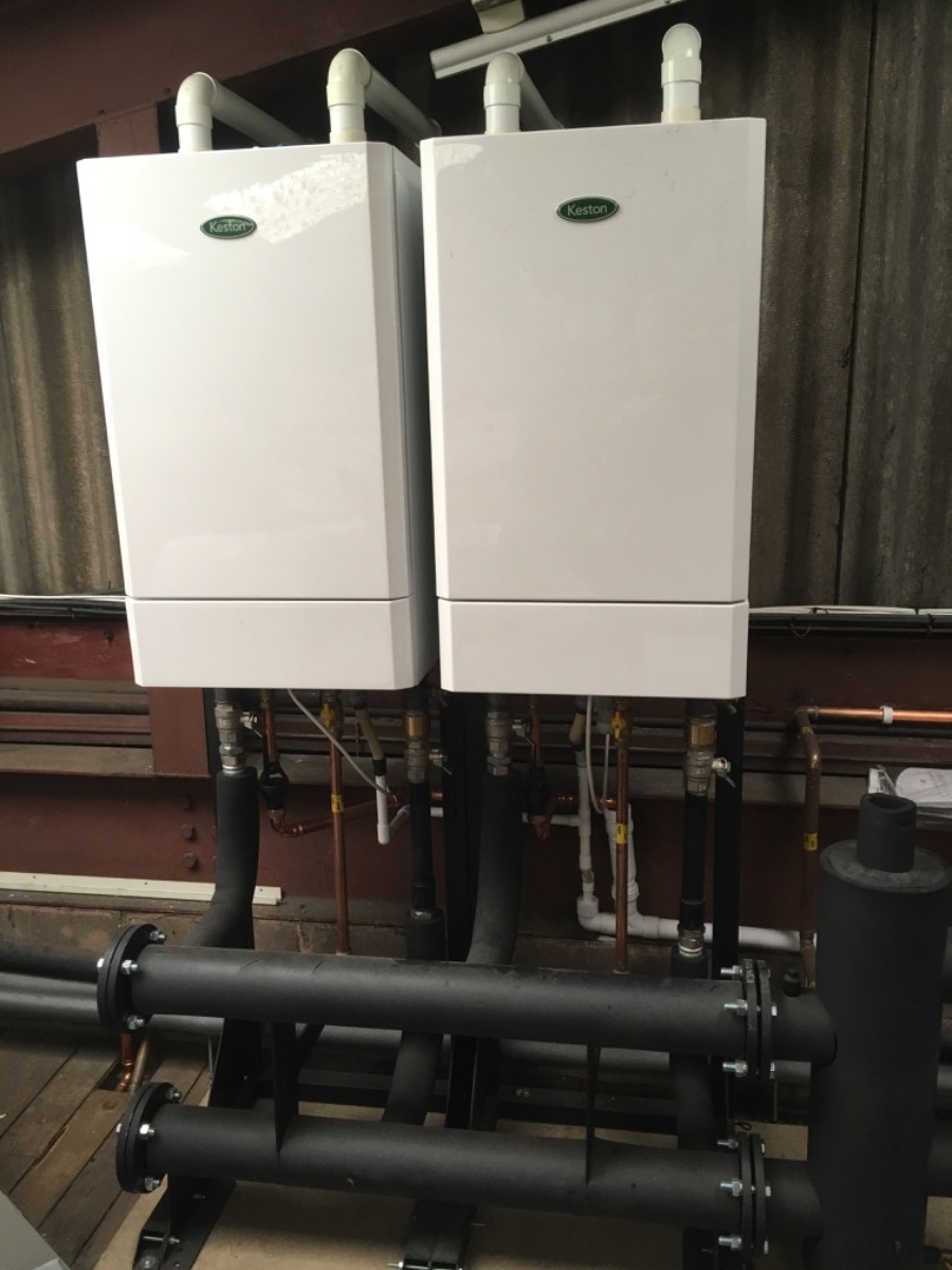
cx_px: 476
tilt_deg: -12.6
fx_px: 1063
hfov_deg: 48.2
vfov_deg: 61.7
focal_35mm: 29
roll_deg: +2.0
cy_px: 635
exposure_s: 1/33
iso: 125
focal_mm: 4.15
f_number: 2.2
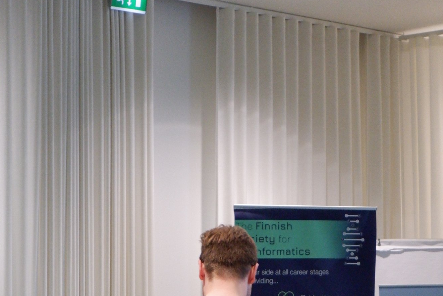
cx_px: 222
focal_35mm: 103
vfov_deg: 13.1
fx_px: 1268
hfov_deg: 19.8
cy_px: 284
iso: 6400
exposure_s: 1/180
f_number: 5.6
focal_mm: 45
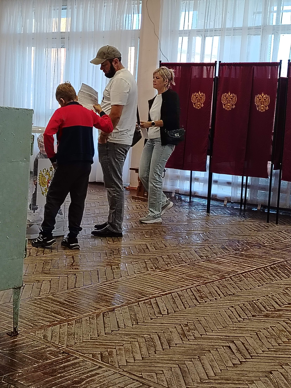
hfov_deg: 24.4
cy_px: 194
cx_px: 146
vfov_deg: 32.2
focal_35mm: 60
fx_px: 673
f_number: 1.75
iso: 319
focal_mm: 5.25
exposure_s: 1/100
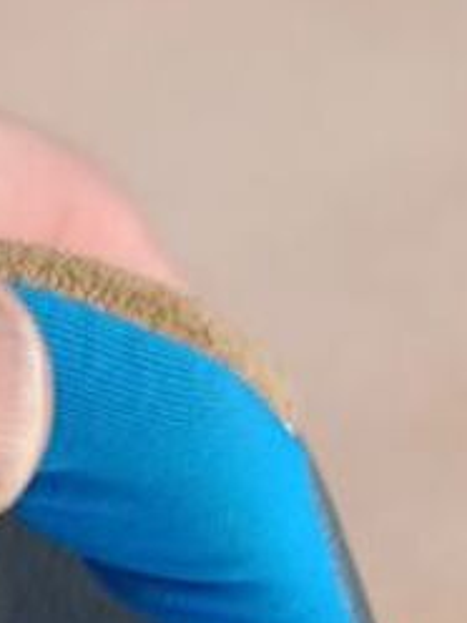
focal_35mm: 129
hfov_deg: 10.9
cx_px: -324
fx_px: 2320
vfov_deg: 13.5
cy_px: 1162
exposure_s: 1/100
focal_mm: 5.24
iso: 1111
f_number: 1.7
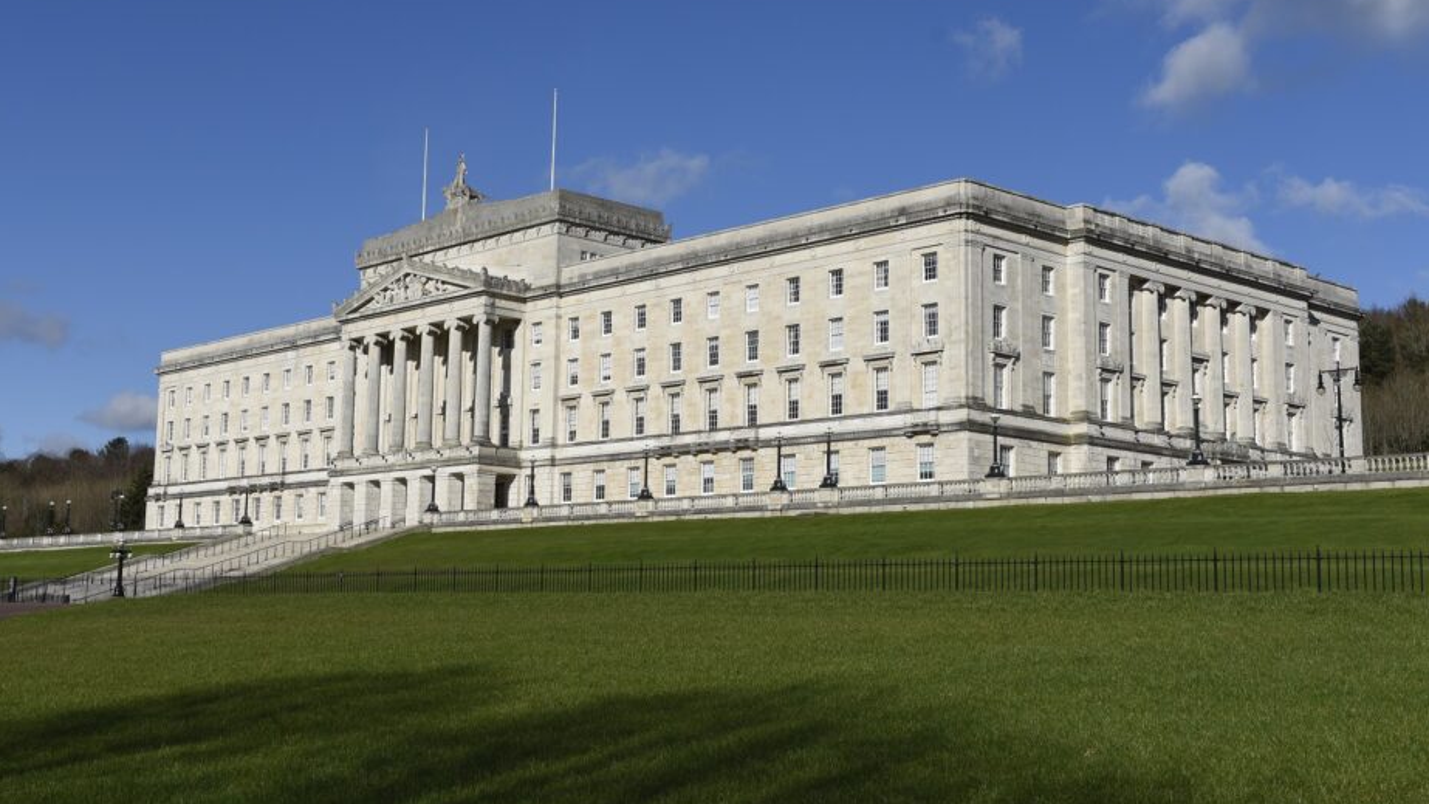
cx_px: 717
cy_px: 358
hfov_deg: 52.8
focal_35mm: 38
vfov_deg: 31.2
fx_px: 1440
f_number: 8
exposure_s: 1/500
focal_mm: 36
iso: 100
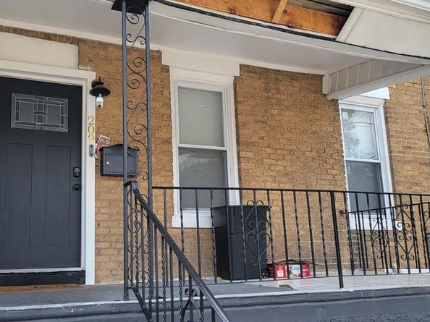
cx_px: 215
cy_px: 161
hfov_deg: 67.3
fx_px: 323
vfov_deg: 53.0
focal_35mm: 26
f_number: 1.8
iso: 40
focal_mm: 5.4
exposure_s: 1/624
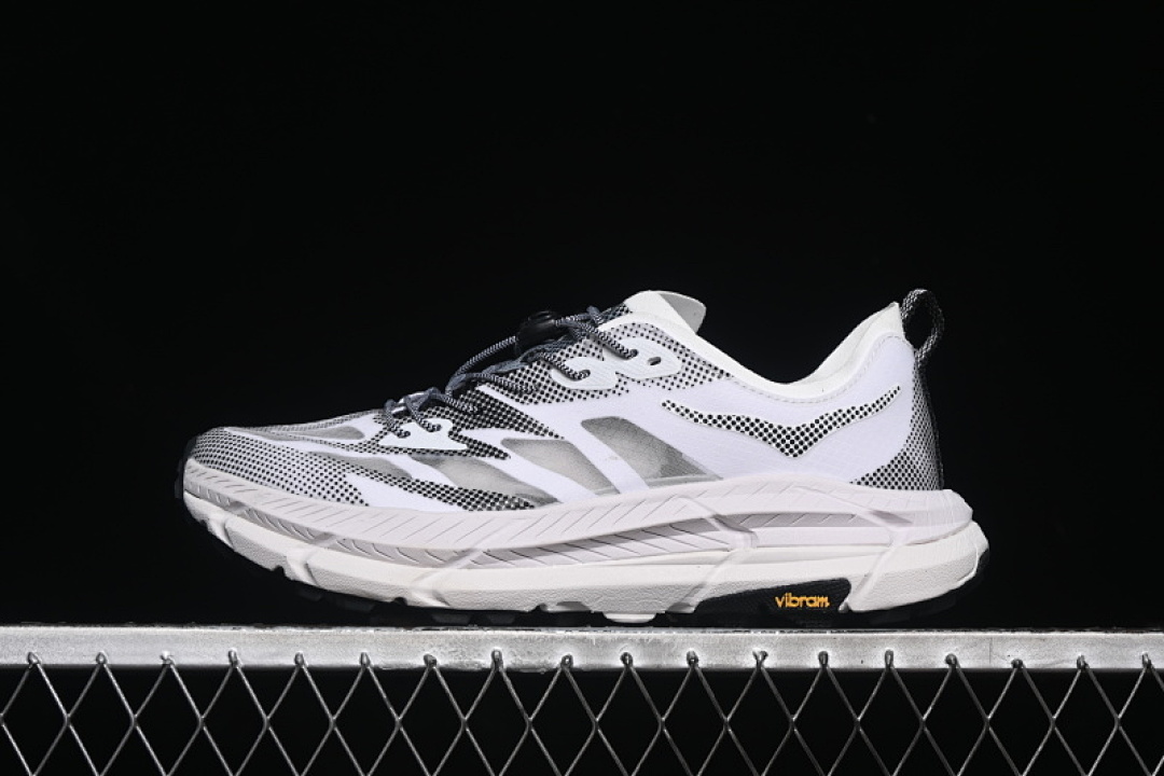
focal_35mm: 75
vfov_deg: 18.2
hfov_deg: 27.0
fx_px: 2425
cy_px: 388
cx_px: 582
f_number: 7.1
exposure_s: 1/80
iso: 160
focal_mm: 50
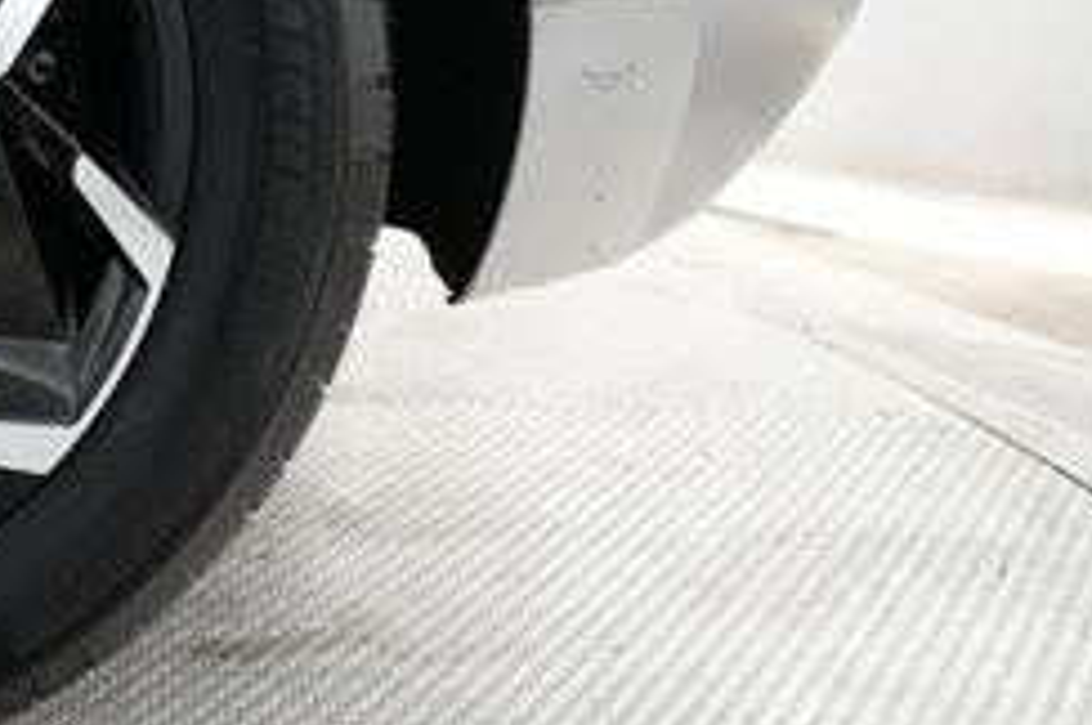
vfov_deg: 21.3
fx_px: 1908
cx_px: -313
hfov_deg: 27.0
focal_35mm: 63
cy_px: 152
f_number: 2.8
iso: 5000
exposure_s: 1/160
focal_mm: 24
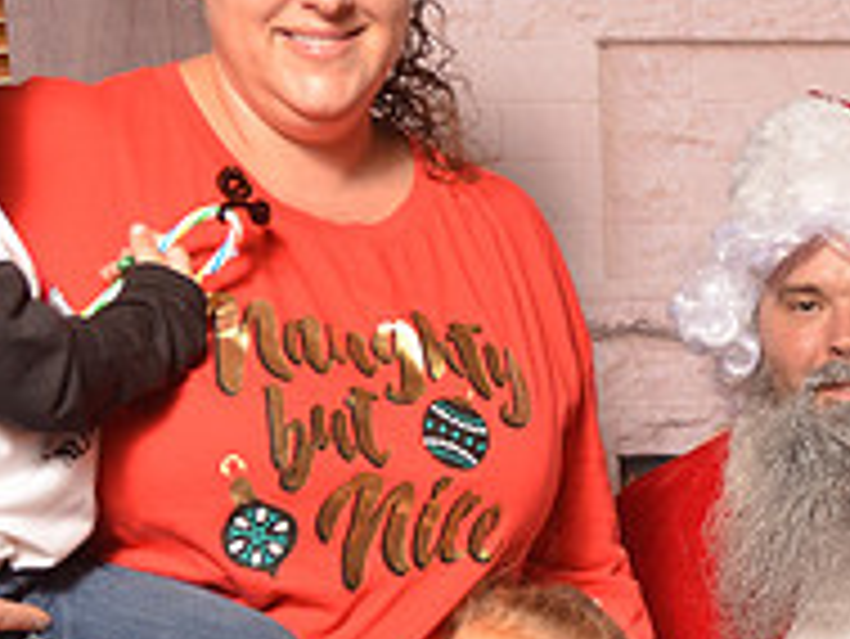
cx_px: 760
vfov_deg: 13.9
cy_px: 486
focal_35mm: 106
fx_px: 2604
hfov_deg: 18.2
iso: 400
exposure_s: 1/60
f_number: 5.6
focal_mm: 24
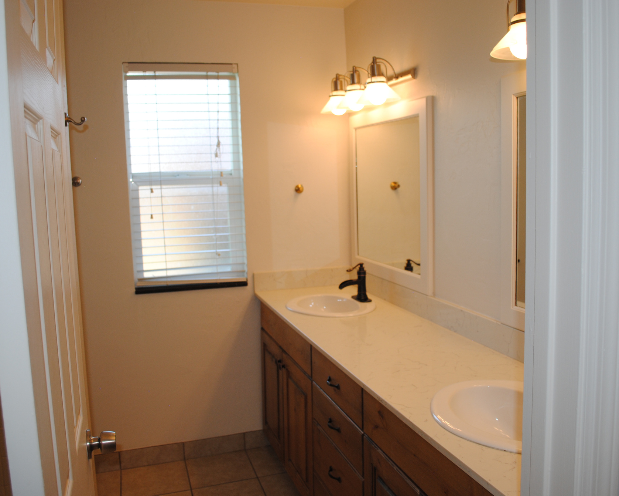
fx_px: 568
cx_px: 328
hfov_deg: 57.1
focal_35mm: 31
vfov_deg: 47.1
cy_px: 246
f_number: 3.5
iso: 200
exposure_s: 1/80
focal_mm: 18
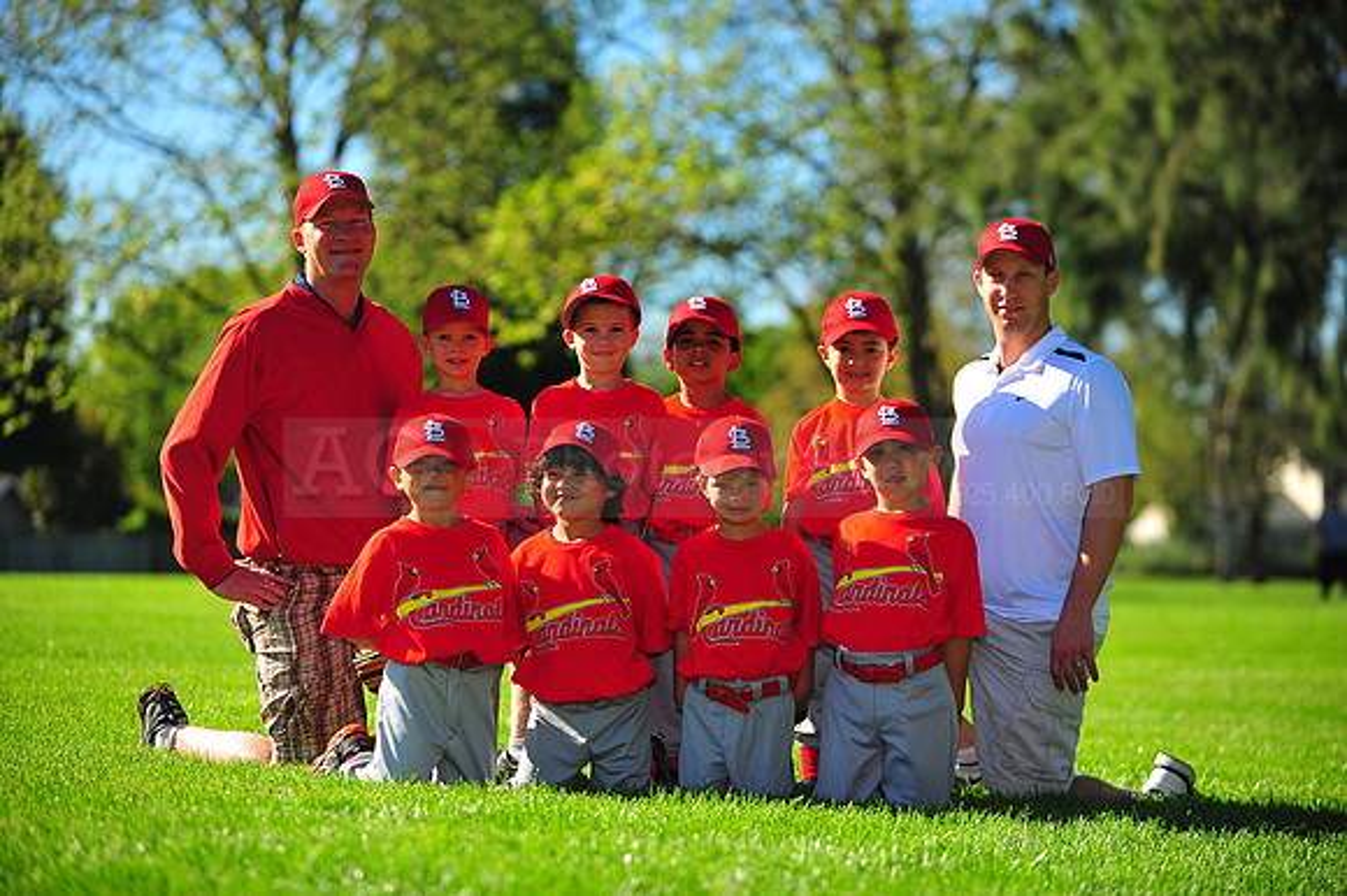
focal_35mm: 120
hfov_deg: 17.1
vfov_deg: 11.4
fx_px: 4487
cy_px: 448
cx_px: 674
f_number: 3.5
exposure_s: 1/1600
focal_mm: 120
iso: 200
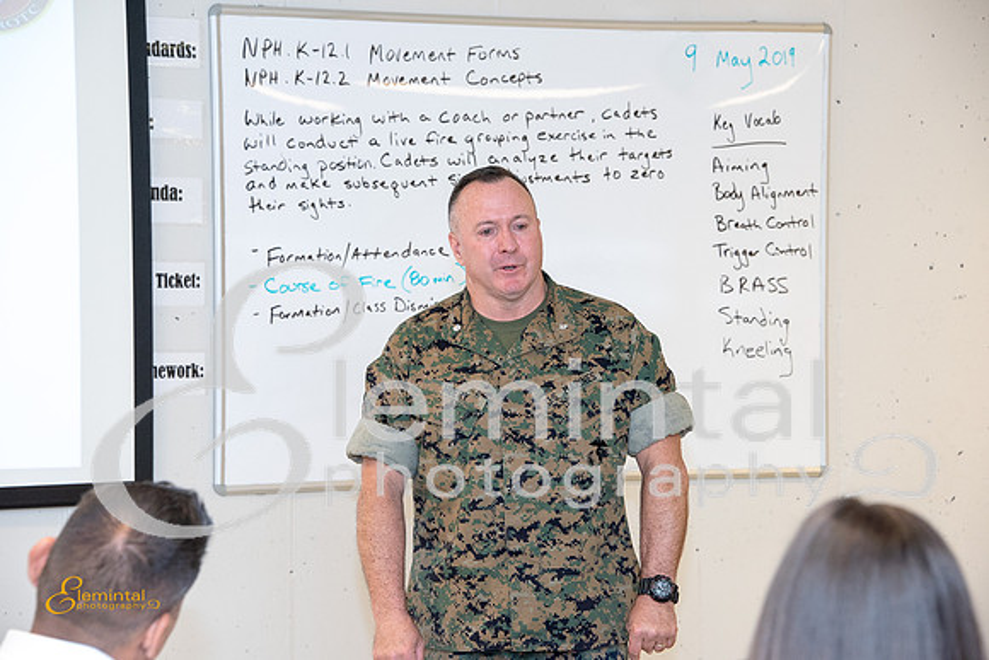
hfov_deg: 15.2
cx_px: 494
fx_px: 3709
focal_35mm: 135
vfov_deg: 10.2
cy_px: 330
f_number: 8
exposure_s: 1/60
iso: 1250
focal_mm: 135
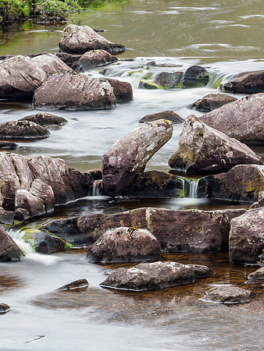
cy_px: 176
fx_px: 3251
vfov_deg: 6.2
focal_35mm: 320
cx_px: 132
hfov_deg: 4.7
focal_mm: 120
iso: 200
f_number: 7.1
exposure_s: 6
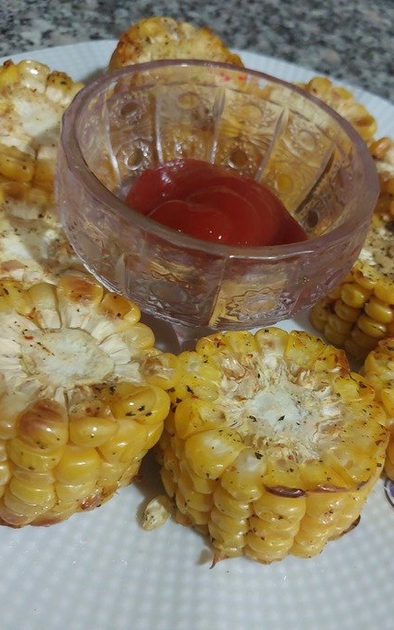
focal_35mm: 32
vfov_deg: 59.6
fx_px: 550
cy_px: 315
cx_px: 219
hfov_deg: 39.4
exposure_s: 1/25
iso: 400
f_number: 1.8
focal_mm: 4.6
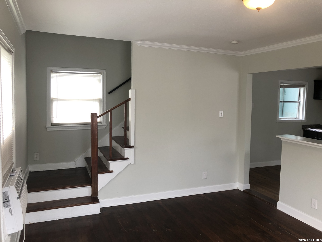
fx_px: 260
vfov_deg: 49.7
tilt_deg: -4.7
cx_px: 161
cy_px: 121
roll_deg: -0.7
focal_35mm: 28
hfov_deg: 63.4
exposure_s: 1/40
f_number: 1.8
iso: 25
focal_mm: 3.99
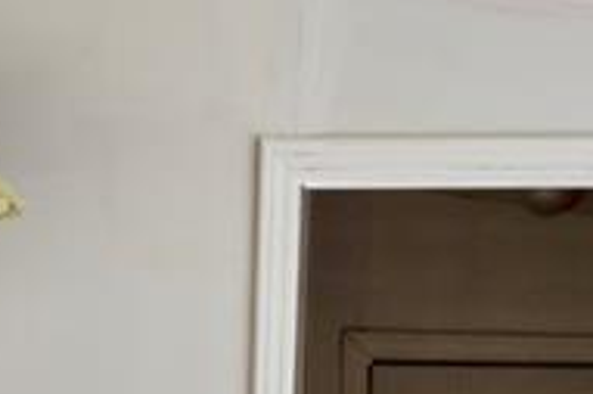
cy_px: 707
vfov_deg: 7.5
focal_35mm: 177
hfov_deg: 11.2
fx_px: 2913
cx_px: -248
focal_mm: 22
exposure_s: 1/100
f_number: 5
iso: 400
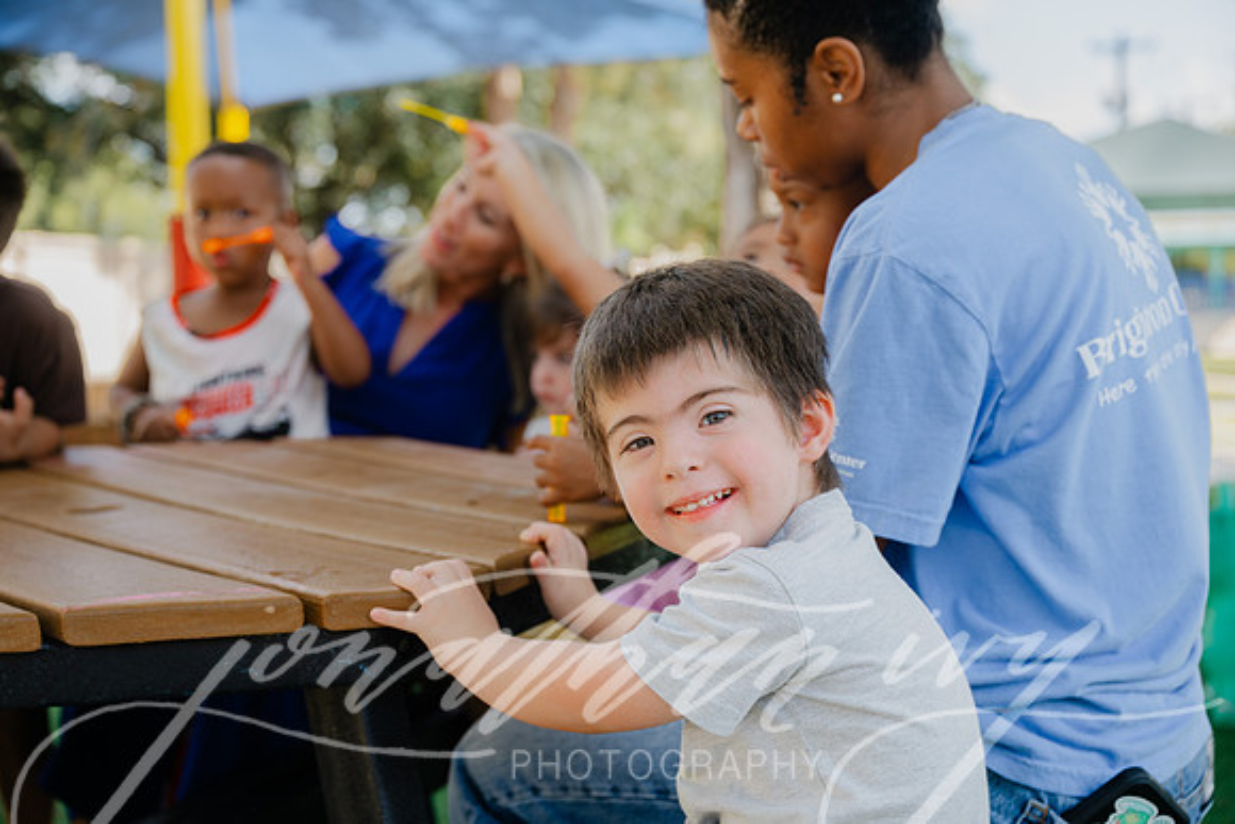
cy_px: 412
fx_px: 1784
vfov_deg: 26.0
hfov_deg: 38.2
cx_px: 618
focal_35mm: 52
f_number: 4
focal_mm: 52
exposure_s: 1/200
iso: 100
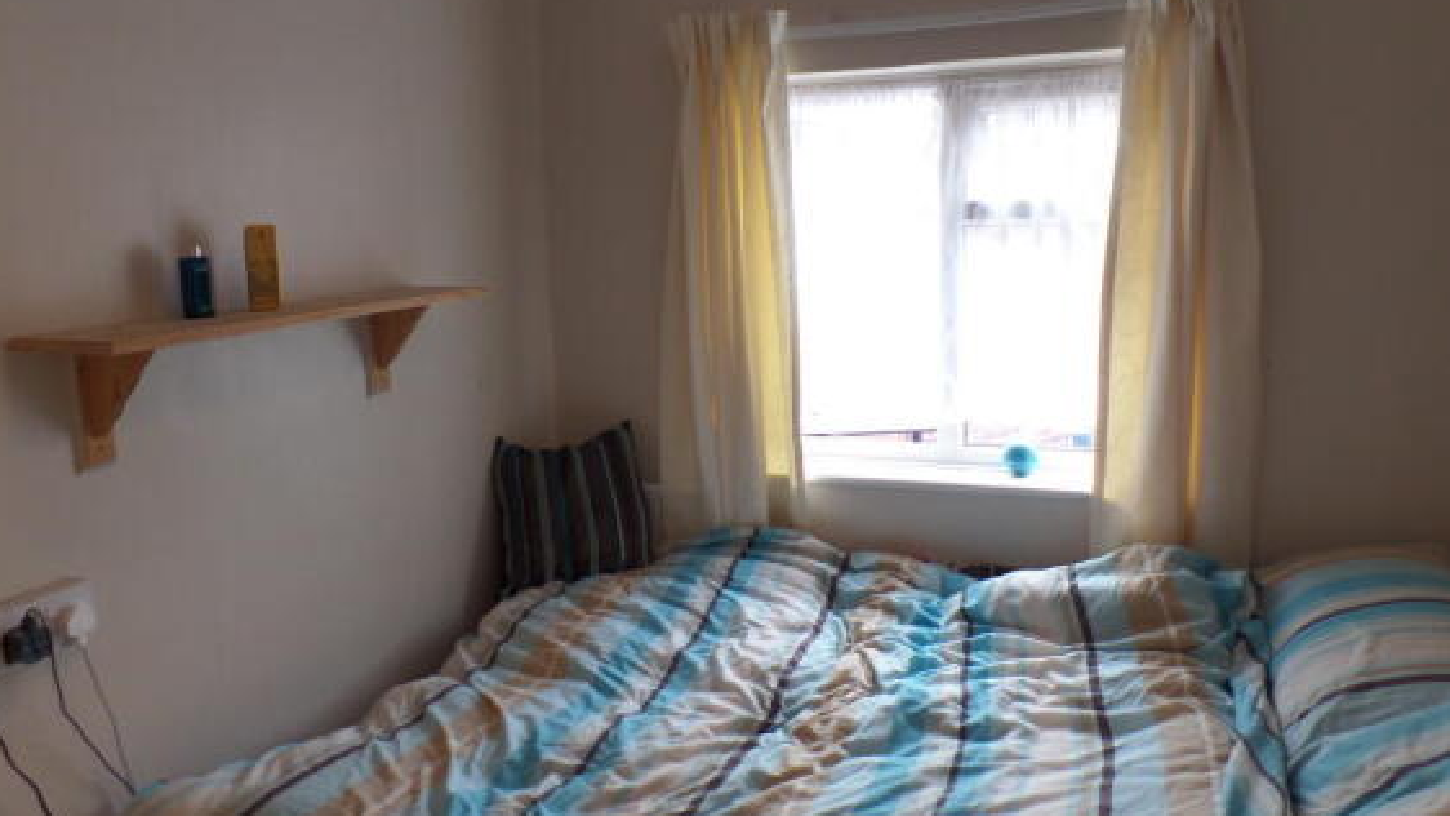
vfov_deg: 44.2
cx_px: 739
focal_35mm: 26
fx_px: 1000
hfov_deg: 71.9
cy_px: 340
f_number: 2.8
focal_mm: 4.1
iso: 120
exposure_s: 1/30
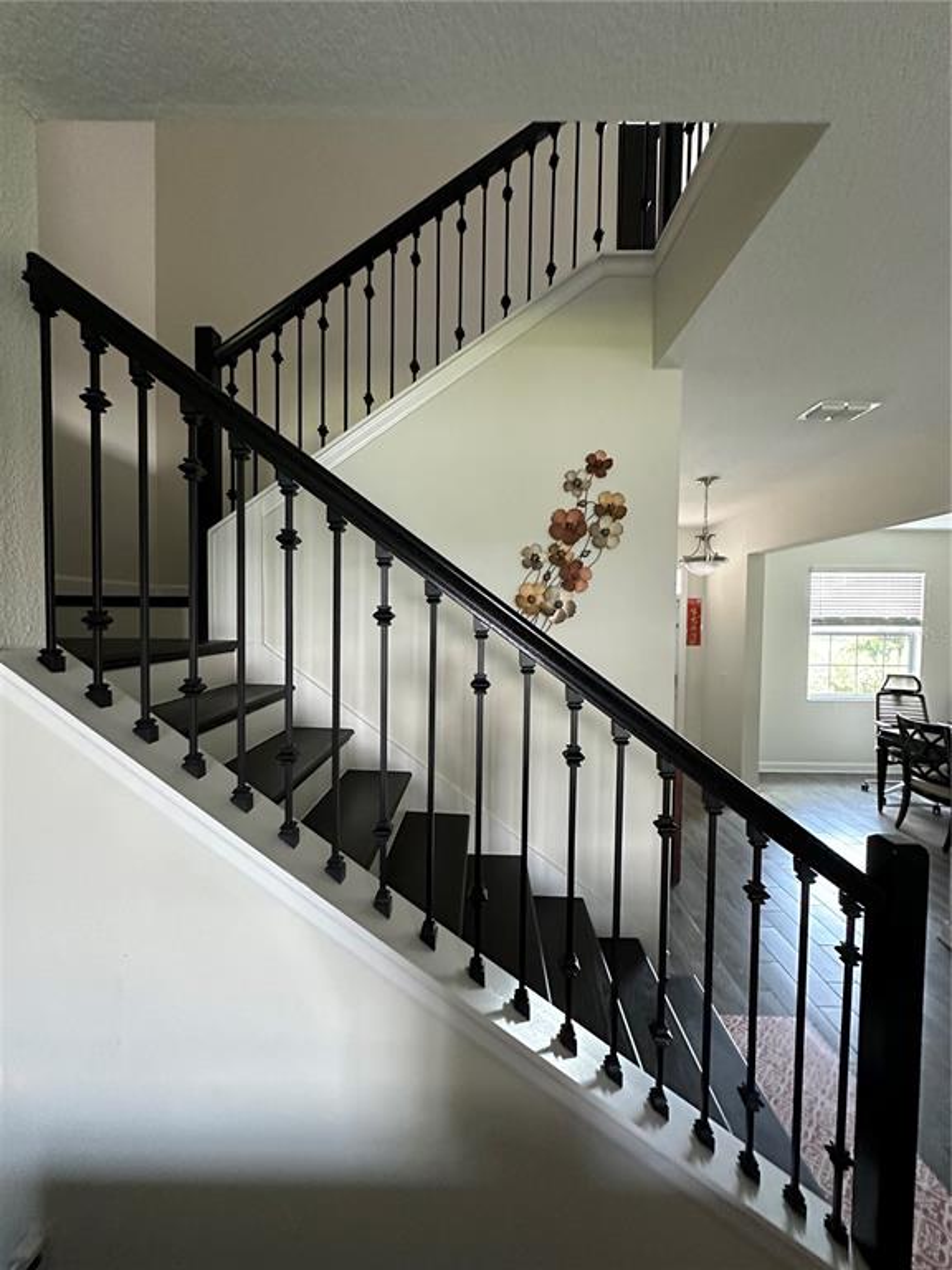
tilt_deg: -2.4
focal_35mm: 14
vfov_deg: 102.1
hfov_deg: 85.7
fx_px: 513
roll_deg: -1.6
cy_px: 635
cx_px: 476
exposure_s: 1/50
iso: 640
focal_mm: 2.22
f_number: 2.2
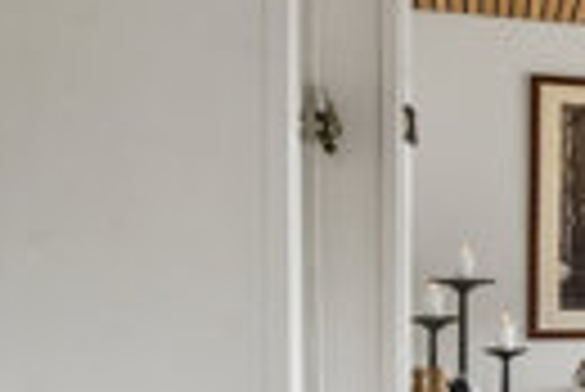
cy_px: 313
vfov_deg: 14.8
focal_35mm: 92
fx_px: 1497
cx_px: 1611
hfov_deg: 12.7
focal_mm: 10
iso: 200
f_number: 8
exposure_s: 1/25
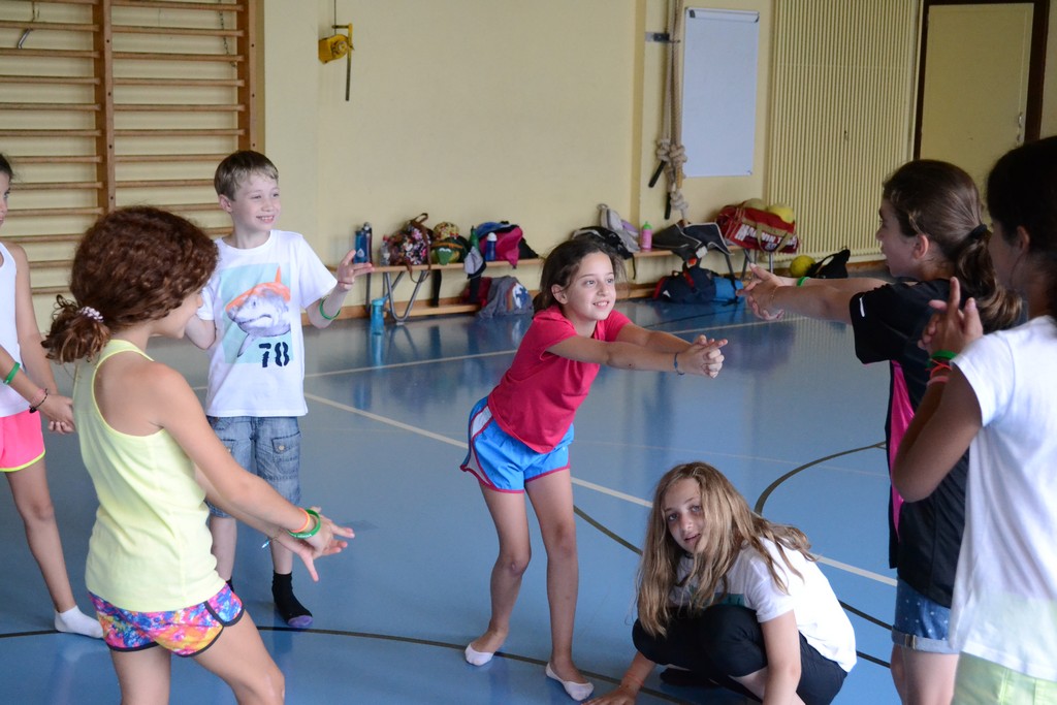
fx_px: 1542
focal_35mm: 52
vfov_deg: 25.8
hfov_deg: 37.8
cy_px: 352
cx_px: 528
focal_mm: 35
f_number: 5.6
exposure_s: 1/500
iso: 3200
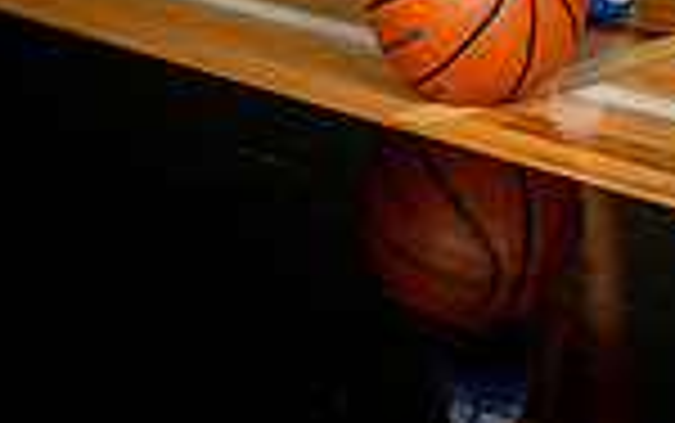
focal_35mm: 98
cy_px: -585
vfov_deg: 11.2
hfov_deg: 20.9
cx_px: 554
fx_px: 1804
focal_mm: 32
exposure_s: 1/500
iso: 250
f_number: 8
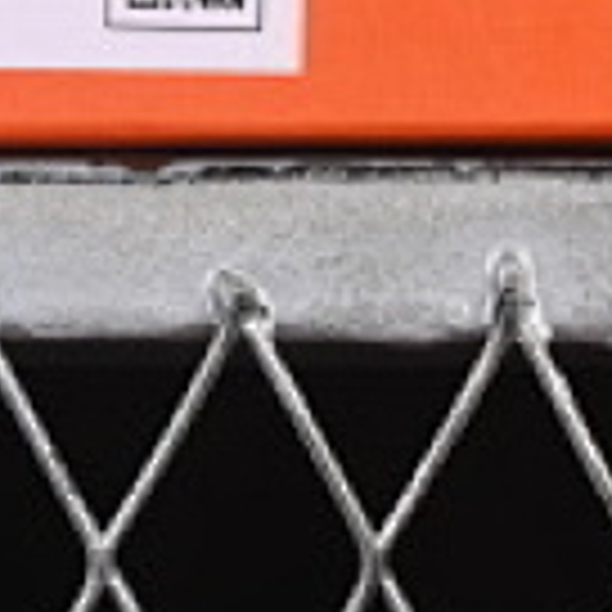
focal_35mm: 505
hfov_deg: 3.5
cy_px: -846
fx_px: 10101
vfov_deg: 3.4
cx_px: 796
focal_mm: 50
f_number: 8
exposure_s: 1/80
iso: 160
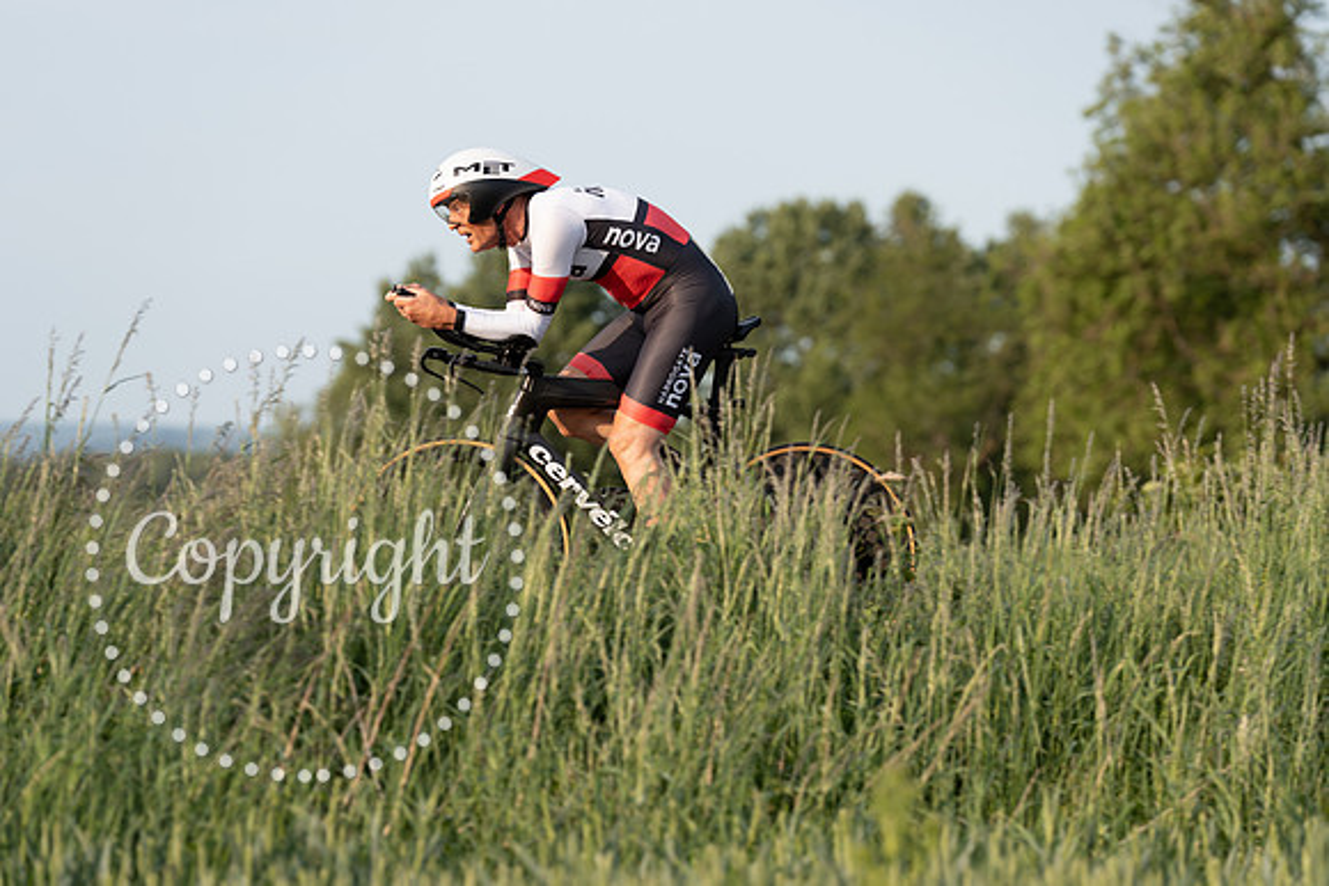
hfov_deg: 13.0
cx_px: 664
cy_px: 443
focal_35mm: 158
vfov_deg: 8.7
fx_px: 5852
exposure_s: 1/1000
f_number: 4
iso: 250
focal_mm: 156
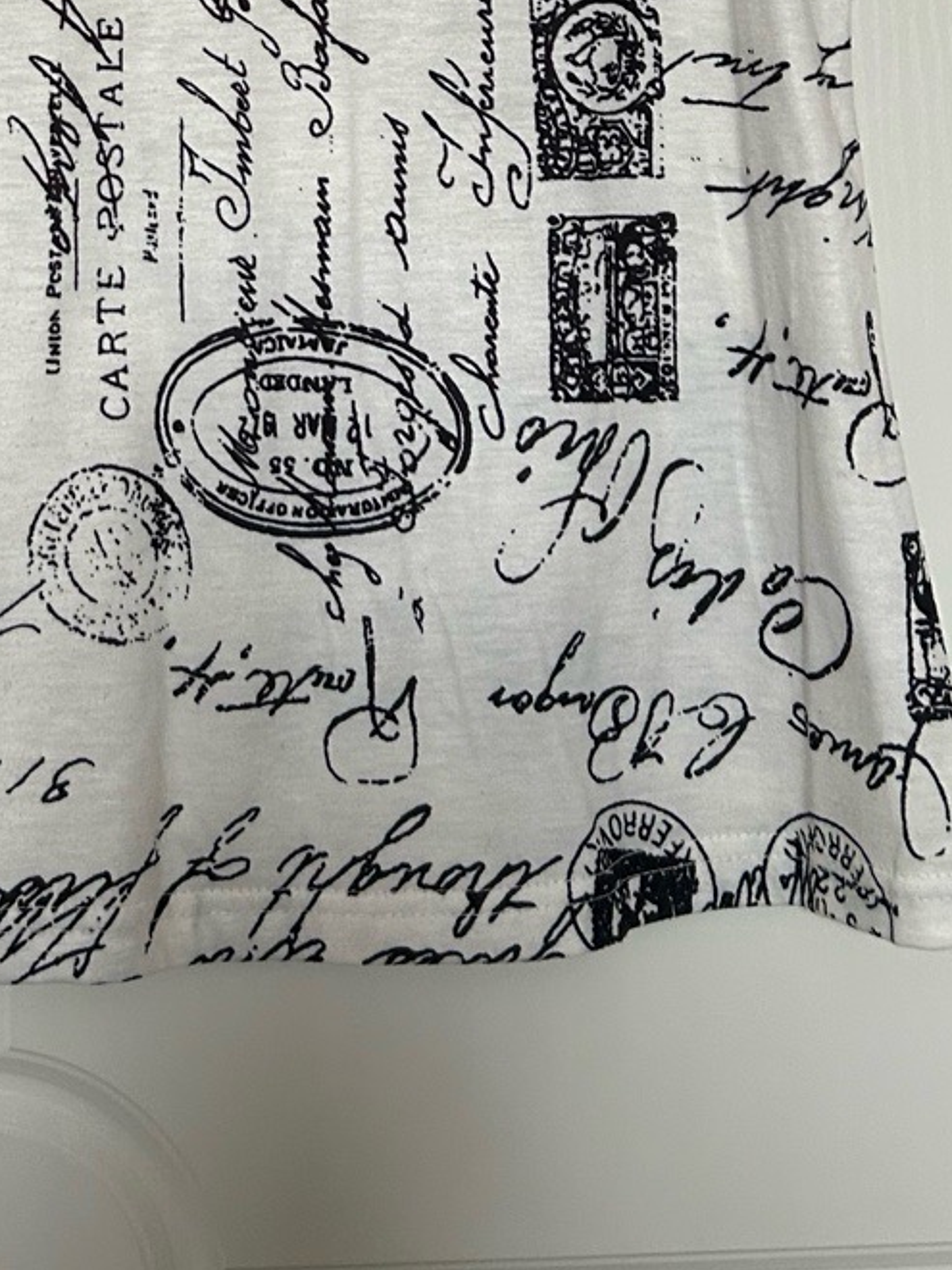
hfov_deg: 22.8
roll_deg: -1.1
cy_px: -144
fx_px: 2310
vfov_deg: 27.9
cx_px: 125
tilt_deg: +4.8
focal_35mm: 63
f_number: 1.5
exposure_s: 1/63
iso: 125
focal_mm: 5.7
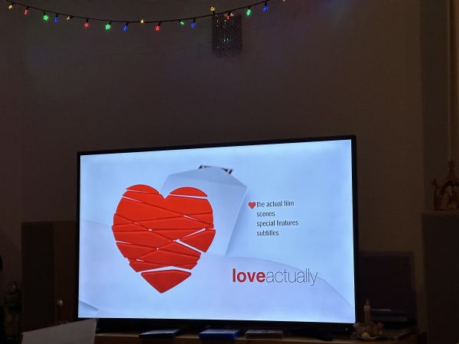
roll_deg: +0.7
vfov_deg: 19.1
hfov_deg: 25.3
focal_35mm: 77
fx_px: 1021
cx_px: 230
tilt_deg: +2.9
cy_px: 172
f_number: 2.8
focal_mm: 9
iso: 200
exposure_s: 1/59
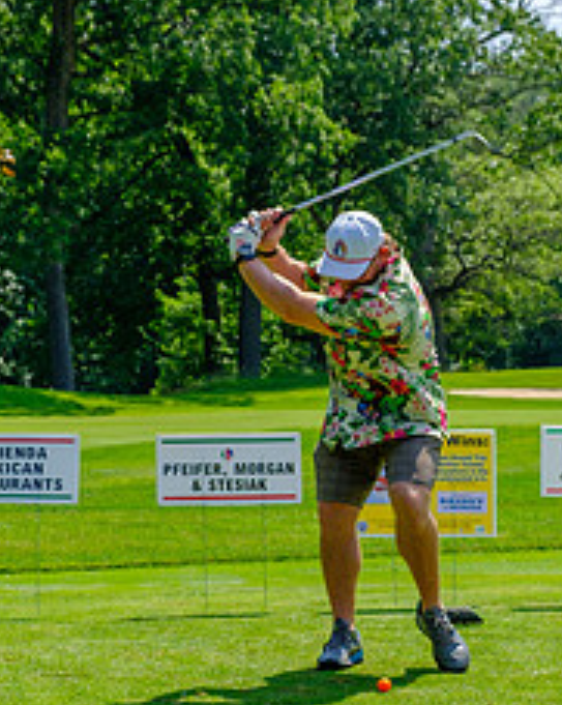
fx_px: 2833
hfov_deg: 11.3
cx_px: 432
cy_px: 425
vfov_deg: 14.2
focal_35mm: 136
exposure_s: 1/320
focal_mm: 48.4
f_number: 5.6
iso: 200
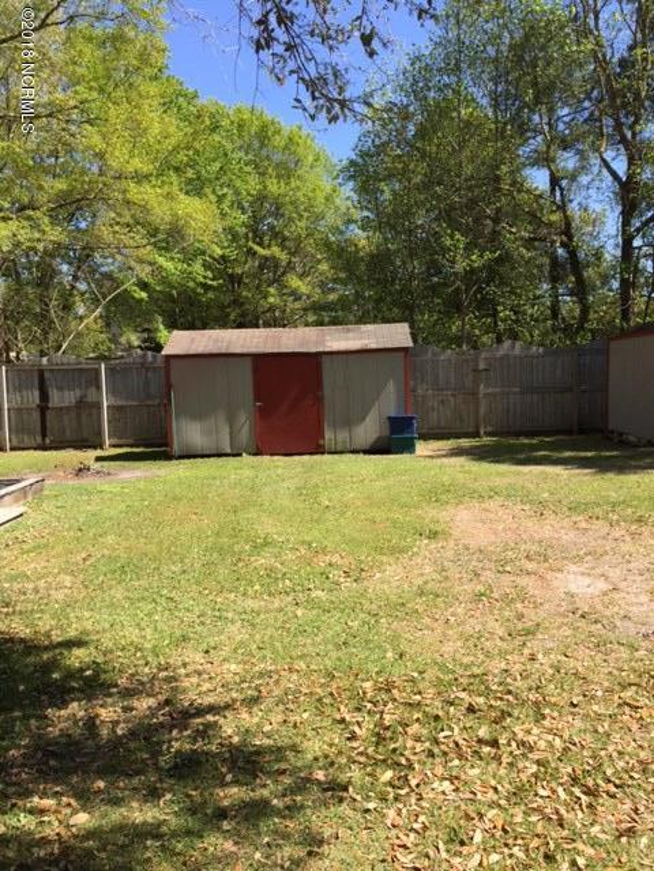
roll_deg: +0.6
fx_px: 731
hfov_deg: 48.2
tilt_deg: -5.4
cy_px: 436
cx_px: 327
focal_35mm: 29
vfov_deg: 61.7
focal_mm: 4.15
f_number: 2.2
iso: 32
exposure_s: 1/964
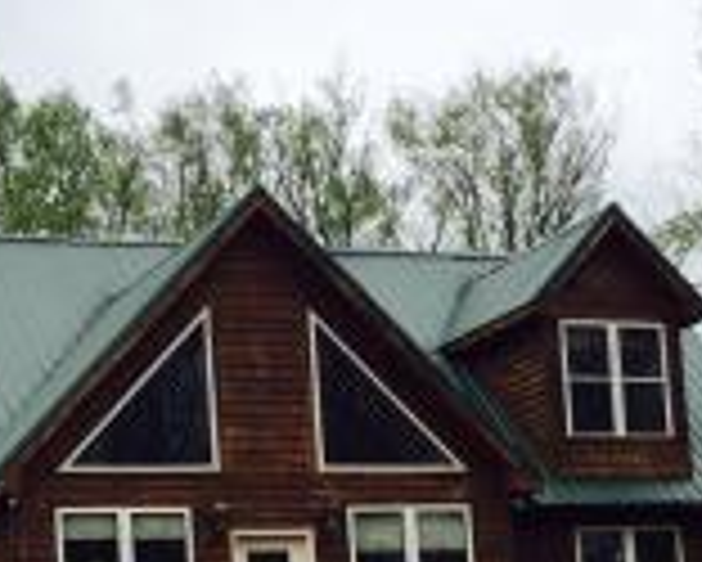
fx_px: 2183
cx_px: 230
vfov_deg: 14.3
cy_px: 652
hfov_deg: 18.2
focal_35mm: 105
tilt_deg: +5.8
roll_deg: +2.8
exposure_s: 1/1721
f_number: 2.2
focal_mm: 4.15
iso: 32
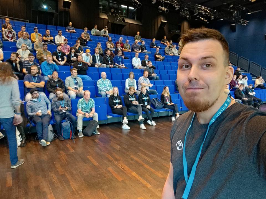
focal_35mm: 19
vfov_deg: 68.7
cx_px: 133
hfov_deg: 84.7
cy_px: 100
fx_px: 146
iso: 133
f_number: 2.45
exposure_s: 1/33
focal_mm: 3.27
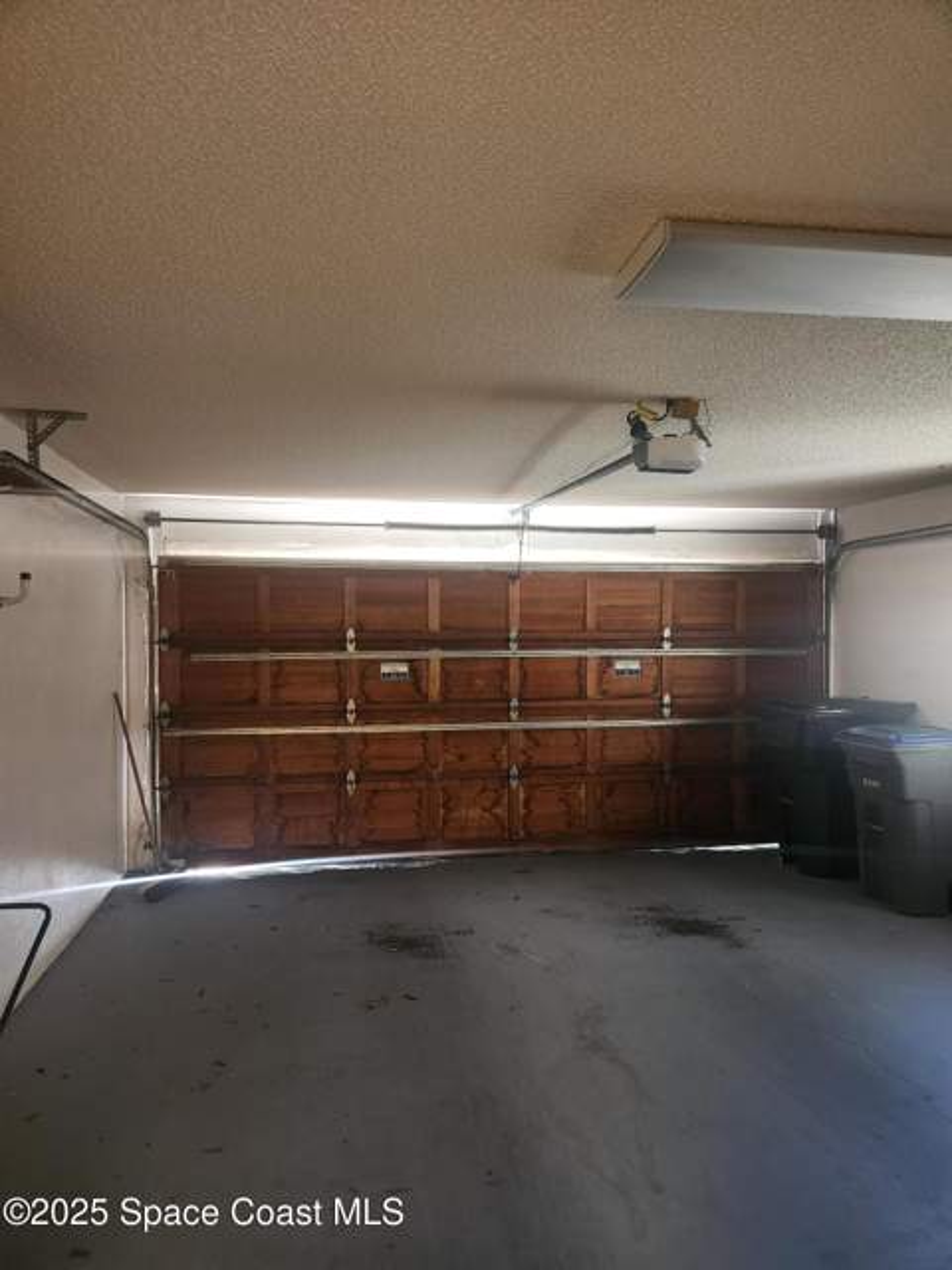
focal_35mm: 23
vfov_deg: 73.9
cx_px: 476
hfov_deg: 58.9
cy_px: 635
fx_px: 843
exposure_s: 1/40
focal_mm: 5.4
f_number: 1.8
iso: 500
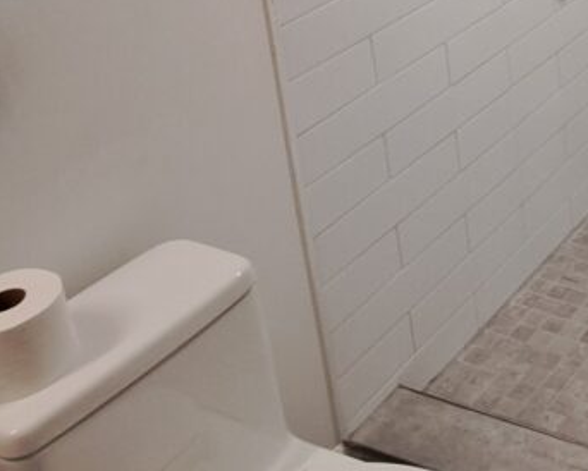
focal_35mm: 57
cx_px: 794
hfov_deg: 26.9
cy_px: -93
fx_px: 993
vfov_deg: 24.3
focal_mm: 1.74
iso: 160
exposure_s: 1/40
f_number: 2.2
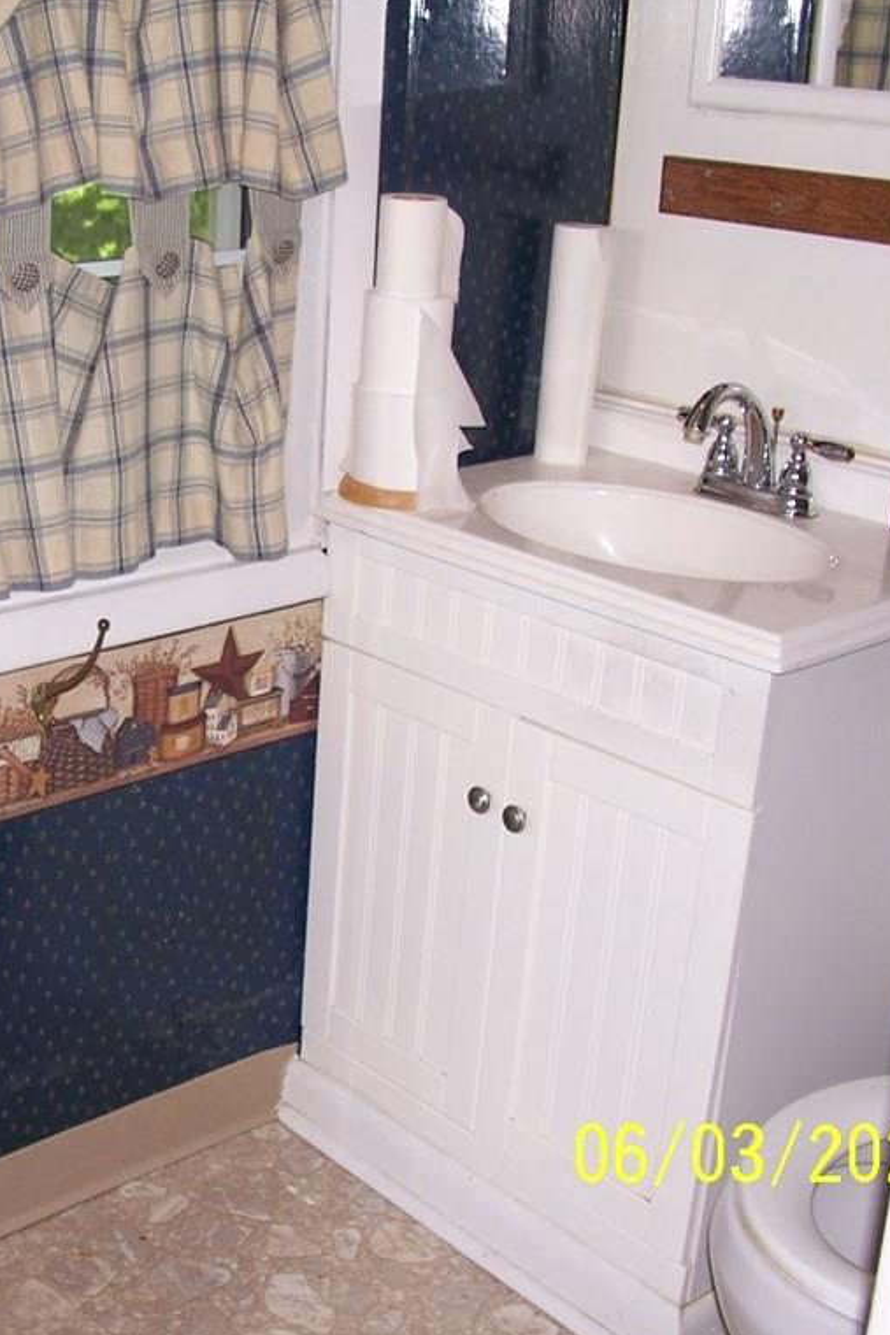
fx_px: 1818
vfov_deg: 40.4
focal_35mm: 49
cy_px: 668
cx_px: 153
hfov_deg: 26.9
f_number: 2.8
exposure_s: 1/60
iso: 80
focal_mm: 6
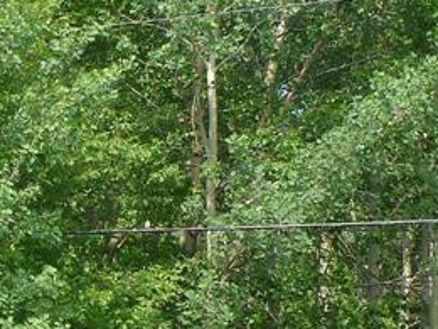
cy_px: 304
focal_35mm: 122
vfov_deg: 12.1
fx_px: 1544
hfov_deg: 15.5
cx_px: -89
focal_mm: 5.5
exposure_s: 1/250
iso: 100
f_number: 3.5
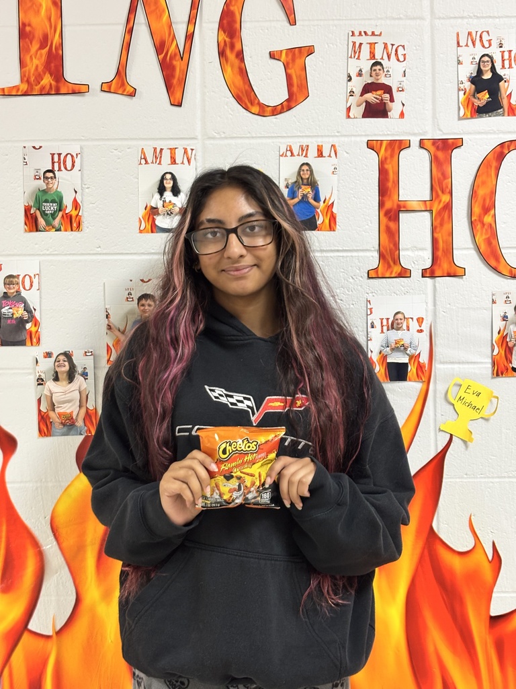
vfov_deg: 36.8
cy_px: 344
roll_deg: +0.7
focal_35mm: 52
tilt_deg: +0.3
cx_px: 258
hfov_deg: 28.0
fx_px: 1034
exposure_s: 1/40
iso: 160
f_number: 1.6
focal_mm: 5.96
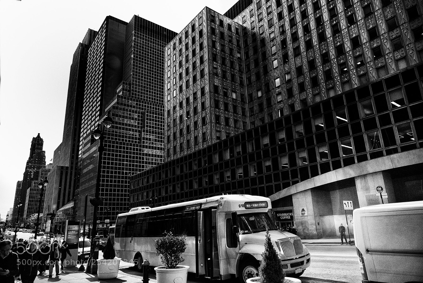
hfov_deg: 73.7
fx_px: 282
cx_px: 212
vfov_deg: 53.2
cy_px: 142
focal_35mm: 24
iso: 2800
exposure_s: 1/5000
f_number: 4
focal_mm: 24
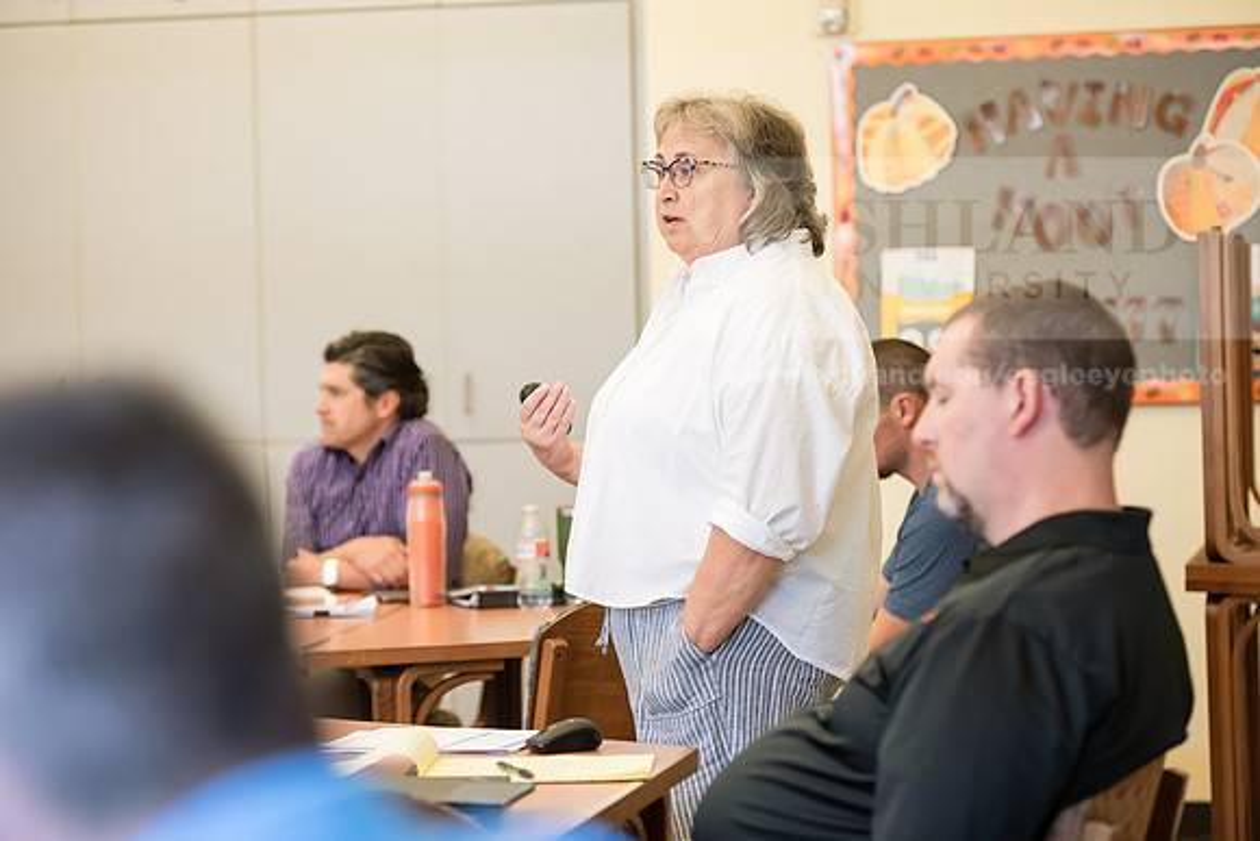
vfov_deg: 14.4
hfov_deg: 21.5
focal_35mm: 95
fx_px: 3326
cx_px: 630
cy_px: 420
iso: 1000
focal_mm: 95
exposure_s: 1/200
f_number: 3.2
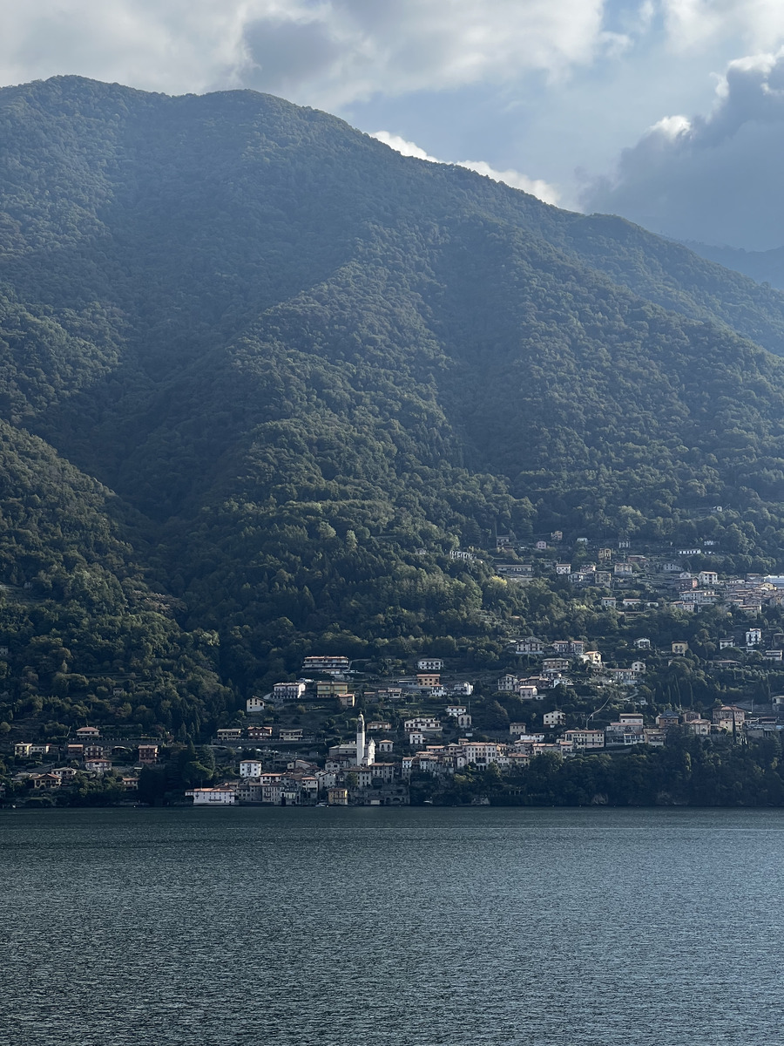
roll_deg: -0.6
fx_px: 2325
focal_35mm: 77
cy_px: 523
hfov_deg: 19.1
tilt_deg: +7.3
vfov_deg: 25.3
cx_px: 392
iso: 32
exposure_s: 1/592
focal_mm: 9
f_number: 2.8
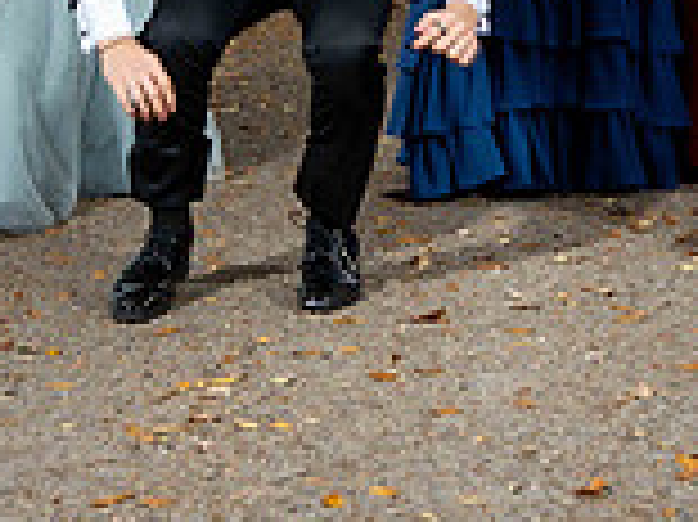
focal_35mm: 126
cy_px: -241
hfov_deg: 15.4
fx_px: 2539
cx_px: 703
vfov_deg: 11.3
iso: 250
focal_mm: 35
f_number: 3.2
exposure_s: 1/200
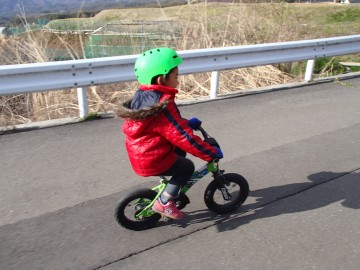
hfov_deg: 63.4
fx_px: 291
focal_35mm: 28
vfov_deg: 49.7
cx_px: 180
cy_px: 135
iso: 100
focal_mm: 5
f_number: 11
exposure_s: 1/100
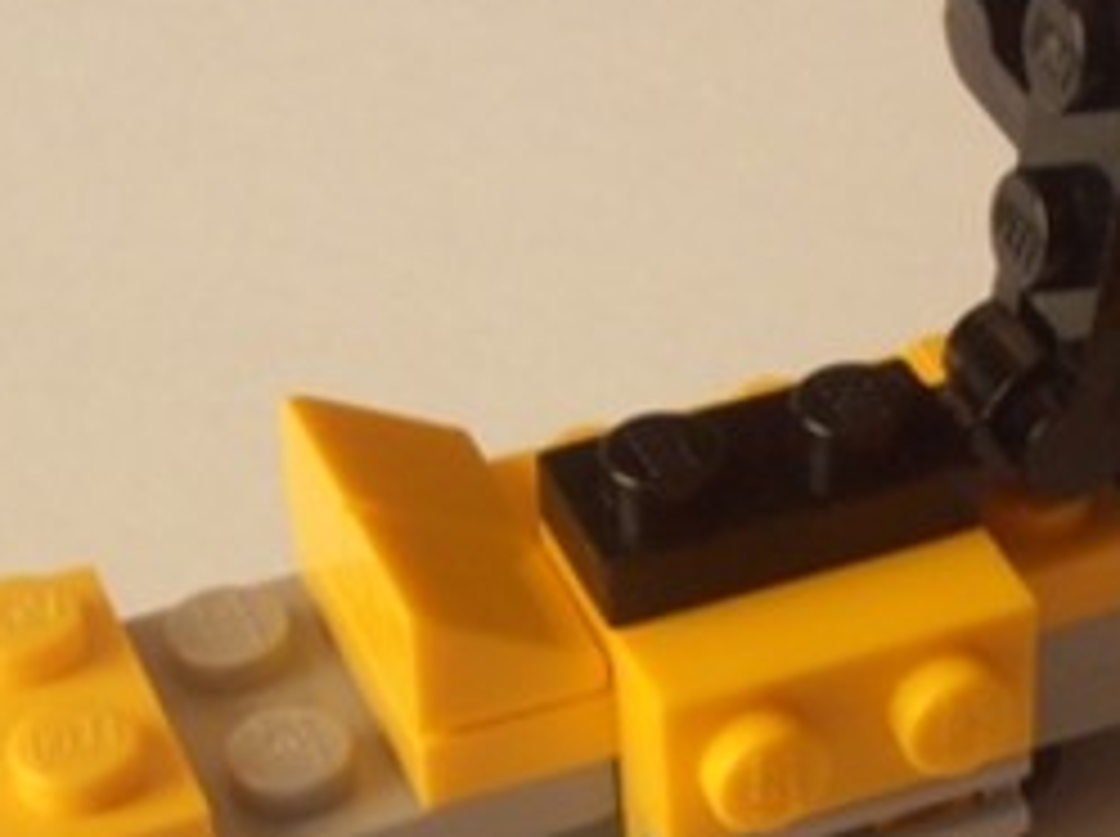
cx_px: 1178
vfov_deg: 10.9
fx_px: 4329
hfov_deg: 14.5
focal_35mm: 134
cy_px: 983
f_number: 3.9
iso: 125
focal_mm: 6.61
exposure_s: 1/15
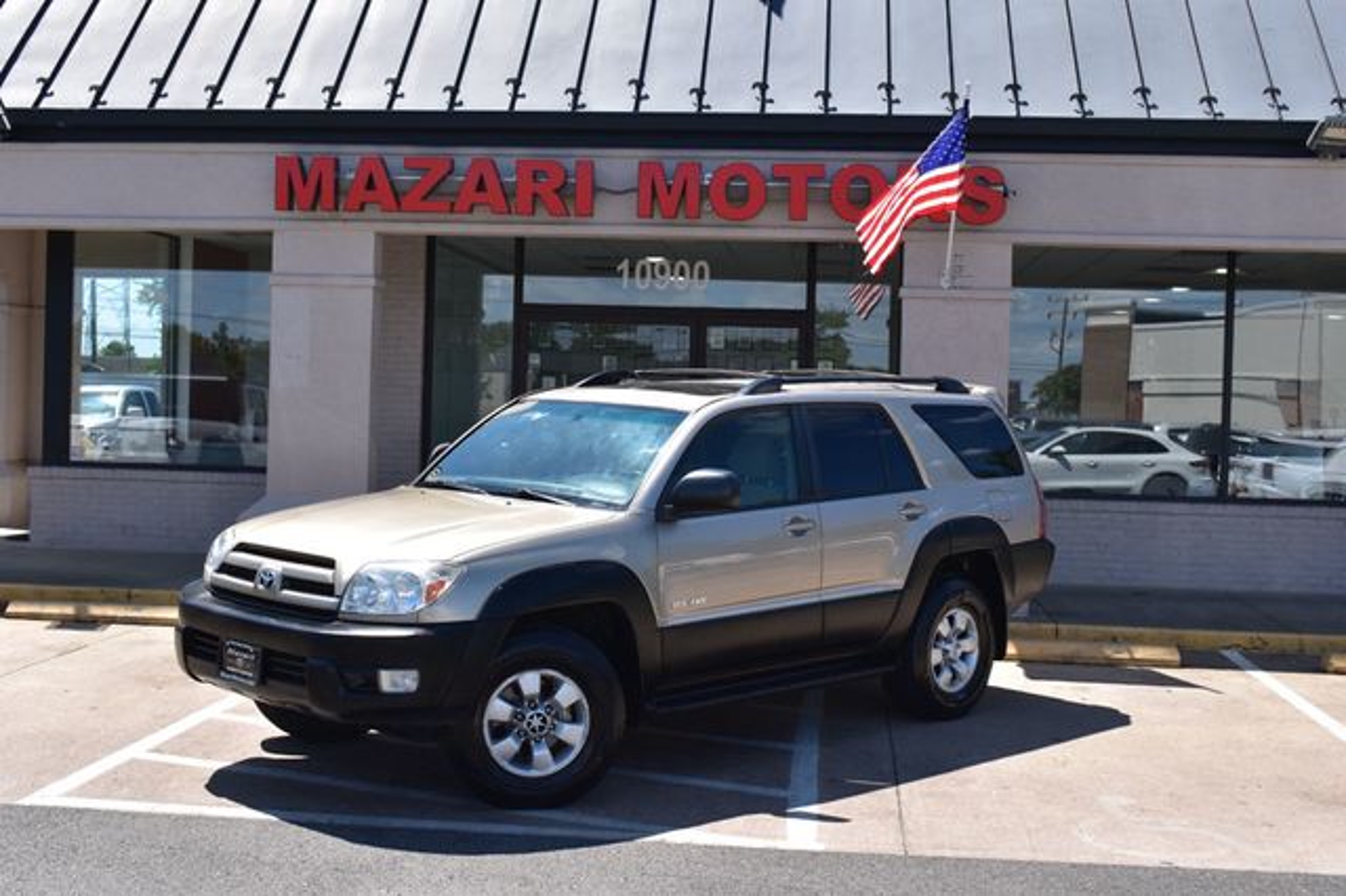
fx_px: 1682
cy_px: 448
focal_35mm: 45
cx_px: 673
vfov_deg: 29.8
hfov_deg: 43.6
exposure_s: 1/500
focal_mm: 30
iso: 400
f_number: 11
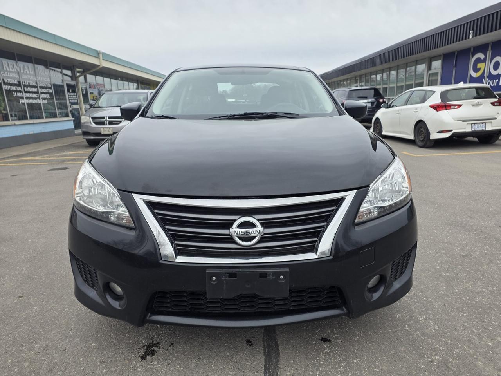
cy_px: 188
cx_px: 250
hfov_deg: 73.9
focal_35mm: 23
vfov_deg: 58.9
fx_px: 333
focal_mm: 6.25
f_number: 1.7
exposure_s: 1/1695
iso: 80
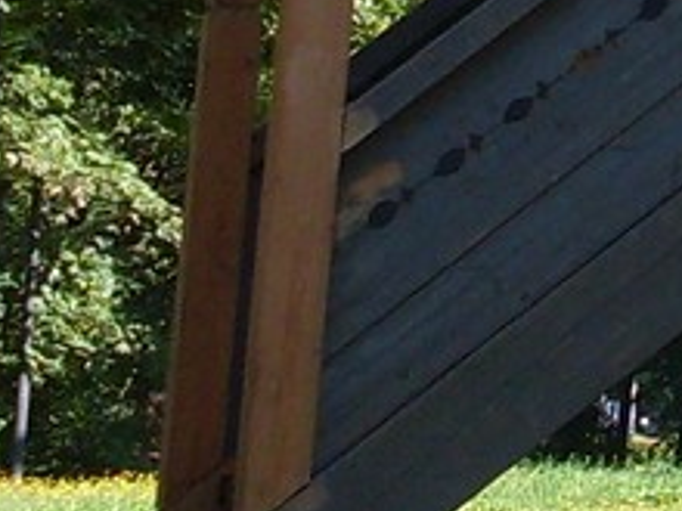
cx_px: 1390
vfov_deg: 5.9
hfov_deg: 7.6
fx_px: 4886
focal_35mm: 248
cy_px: -367
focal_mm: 6.3
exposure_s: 1/350
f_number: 2.8
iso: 80
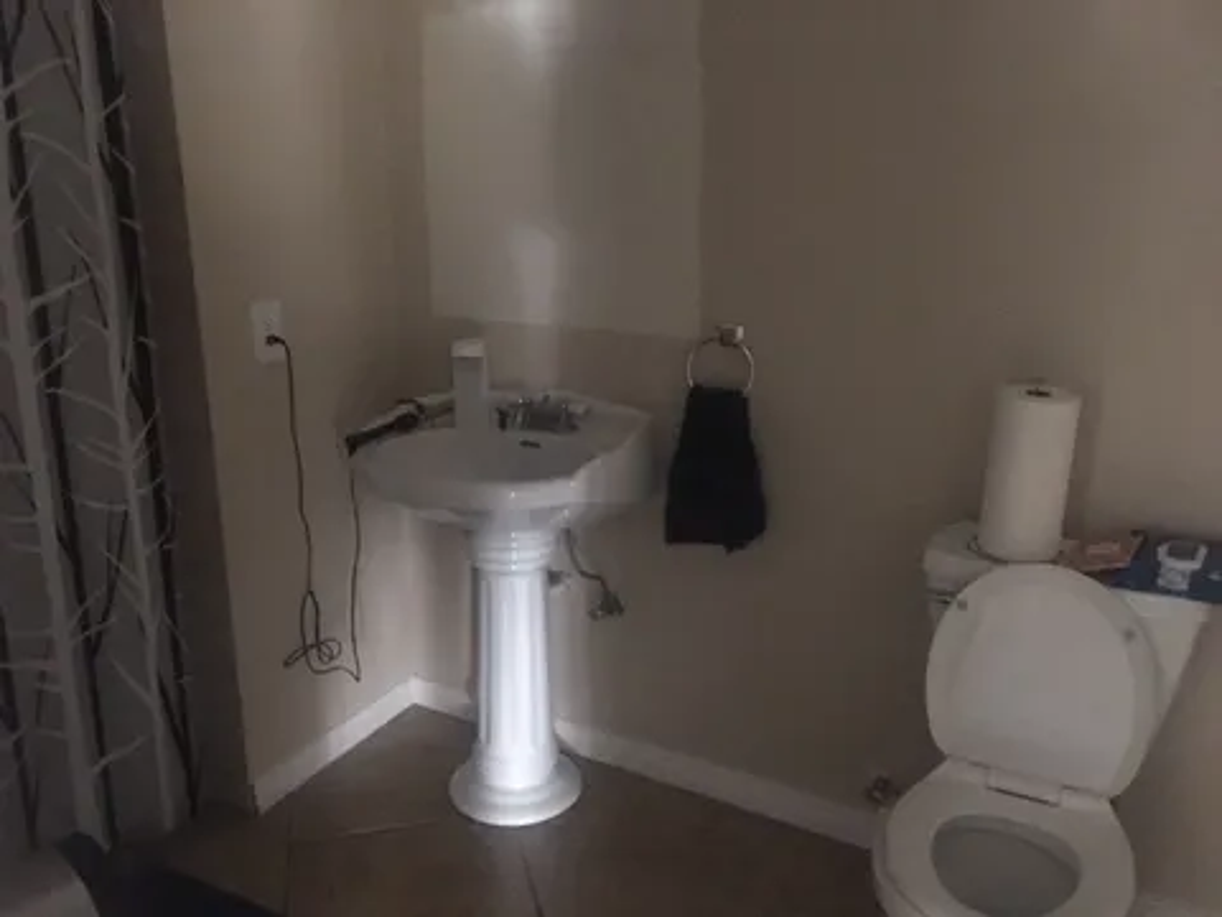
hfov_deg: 61.7
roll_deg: +0.3
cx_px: 611
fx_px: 1024
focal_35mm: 29
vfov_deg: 48.2
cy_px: 458
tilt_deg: -14.8
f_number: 2.2
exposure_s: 1/15
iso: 1250
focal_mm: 4.2
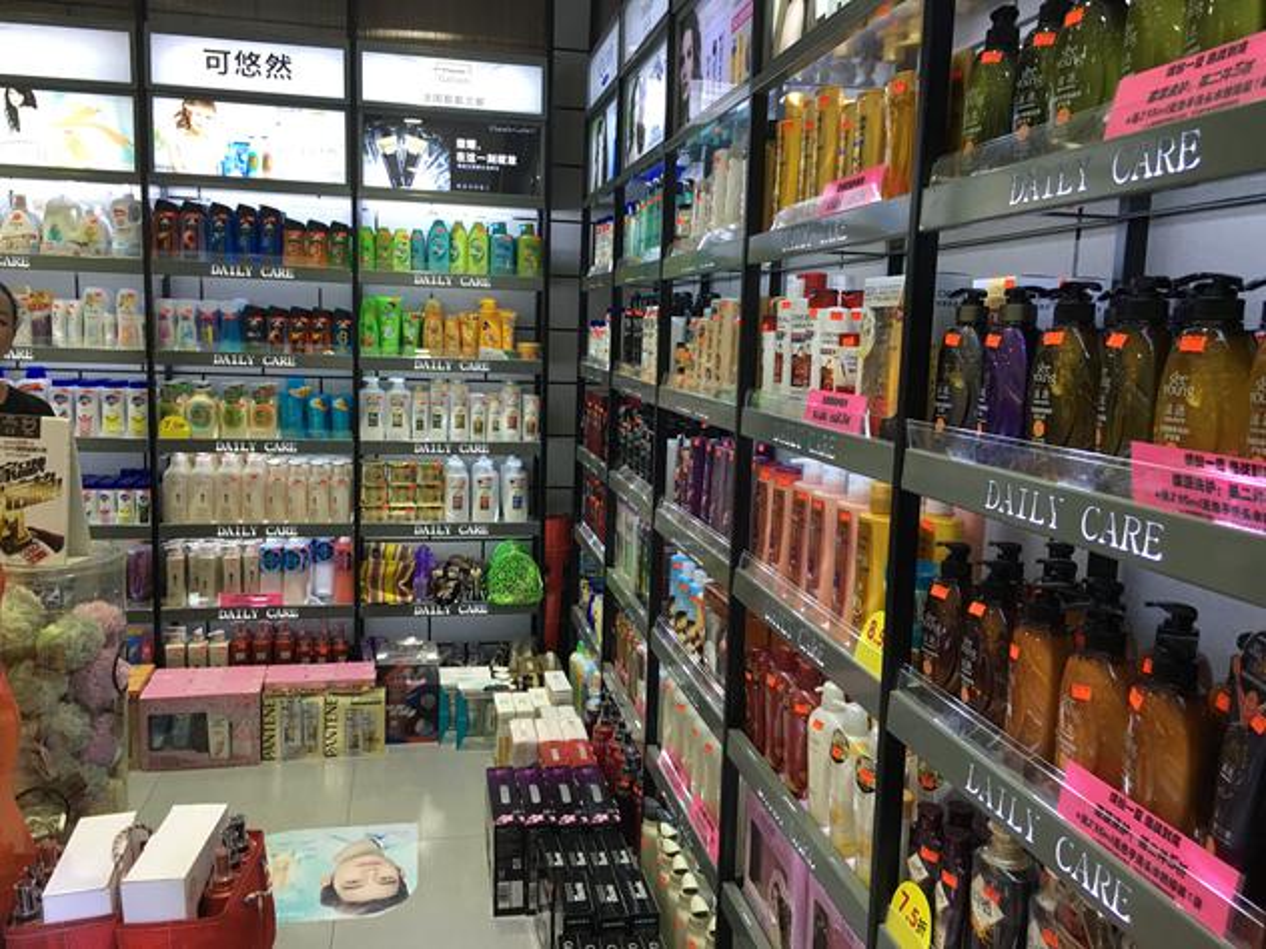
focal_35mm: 29
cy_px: 474
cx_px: 633
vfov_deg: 48.2
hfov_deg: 61.7
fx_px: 1061
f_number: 2.2
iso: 40
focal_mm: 4.15
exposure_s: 1/33
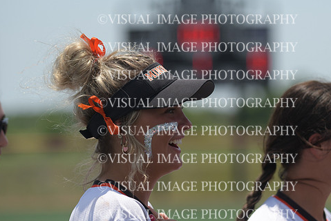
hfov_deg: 9.4
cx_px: 198
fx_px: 2006
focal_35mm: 218
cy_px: 89
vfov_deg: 6.3
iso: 250
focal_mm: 120
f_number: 3.5
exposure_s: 1/6400
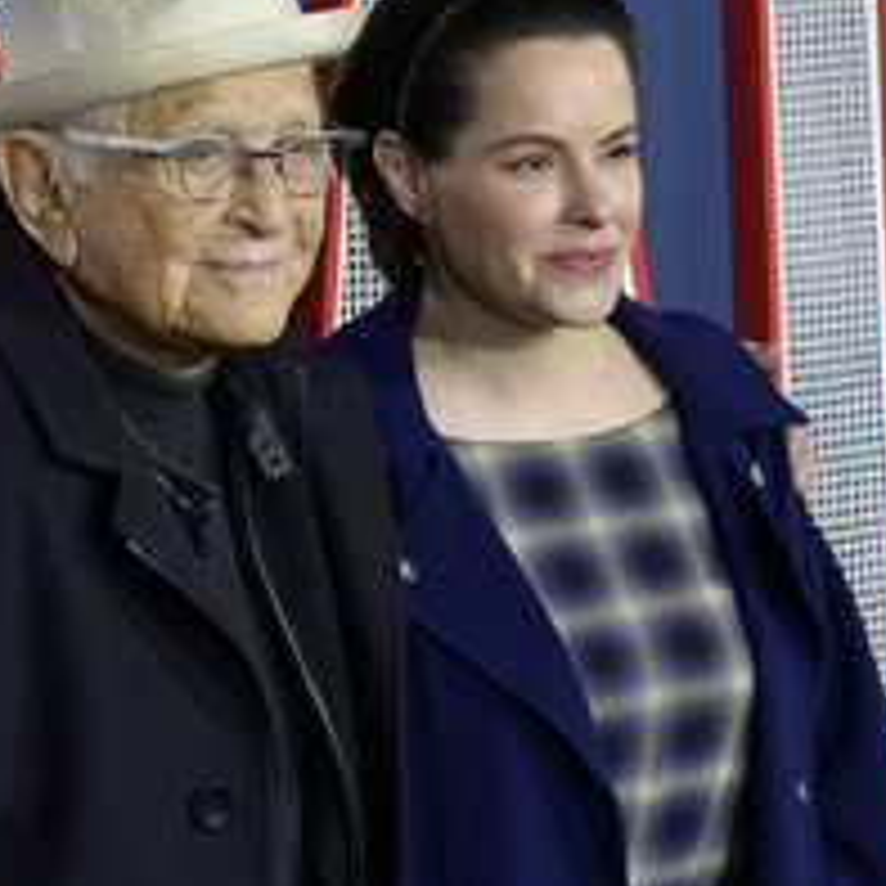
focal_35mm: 237
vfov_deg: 7.4
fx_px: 6863
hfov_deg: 7.4
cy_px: 544
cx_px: 522
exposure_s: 1/320
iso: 2000
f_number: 6.3
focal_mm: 122
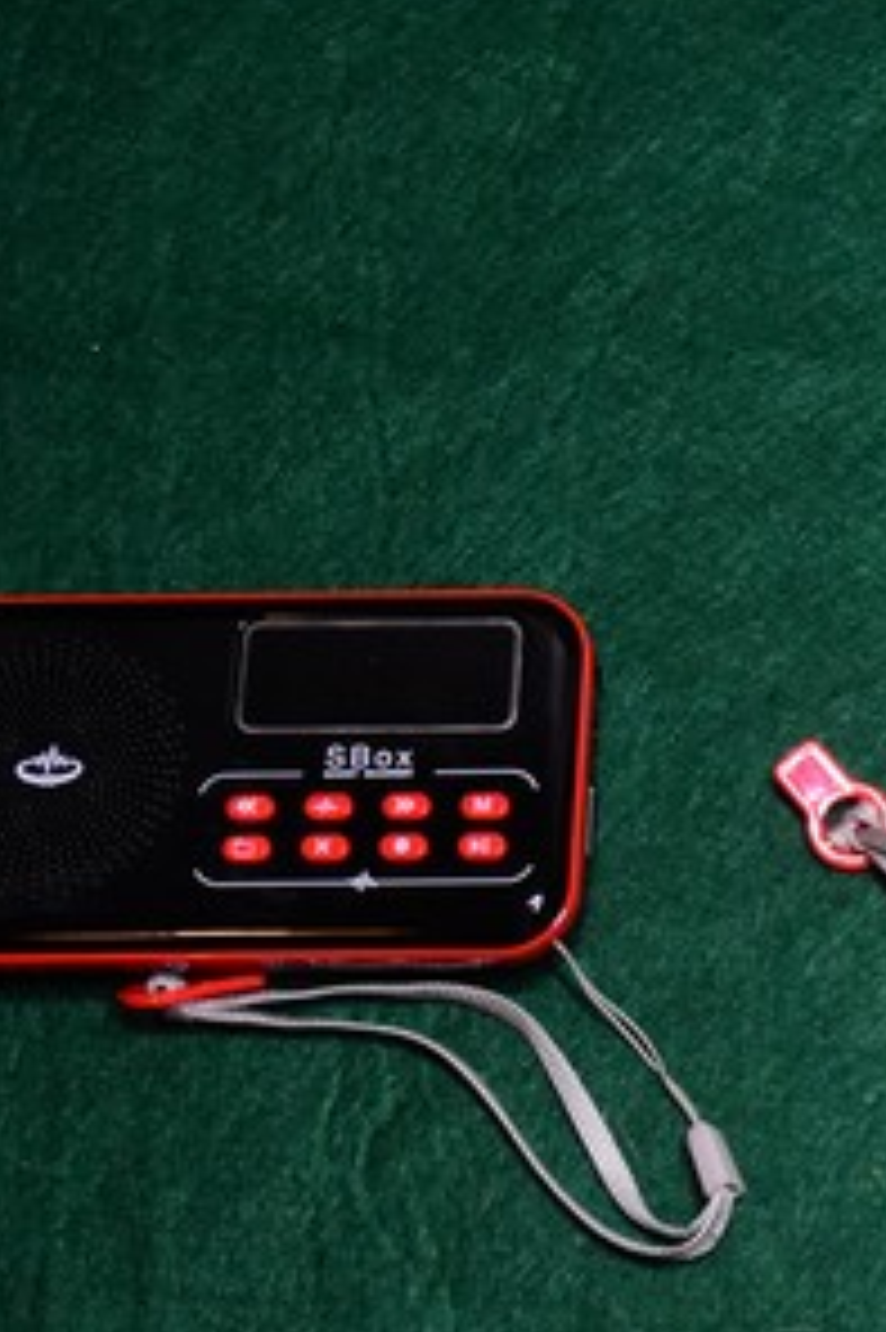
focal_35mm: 109
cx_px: 1340
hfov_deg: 11.9
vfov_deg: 18.7
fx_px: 4041
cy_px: 704
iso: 2500
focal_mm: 27
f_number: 4.5
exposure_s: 1/100
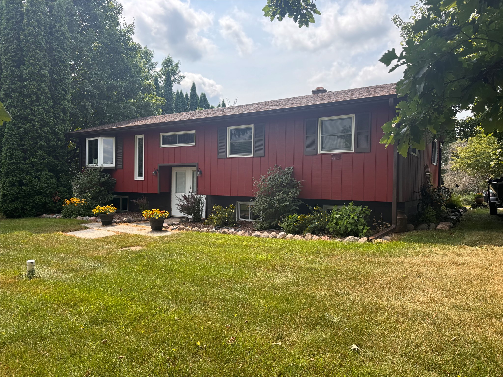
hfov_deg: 71.6
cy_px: 188
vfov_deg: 56.8
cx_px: 252
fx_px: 349
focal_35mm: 24
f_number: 1.78
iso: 80
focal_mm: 6.76
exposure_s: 1/1923
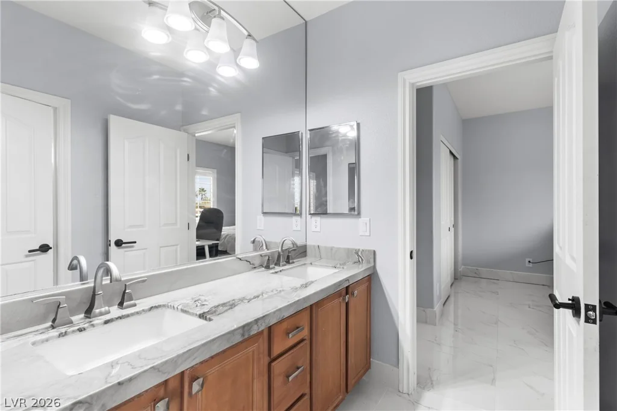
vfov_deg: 70.5
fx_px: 291
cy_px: 206
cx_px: 308
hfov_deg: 93.3
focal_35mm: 17
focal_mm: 17
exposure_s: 1/10
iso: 400
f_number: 8
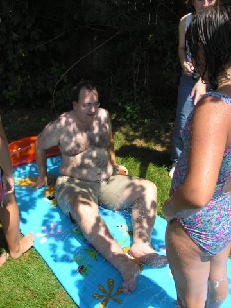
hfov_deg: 40.7
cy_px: 154
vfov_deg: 52.6
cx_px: 116
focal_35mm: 35
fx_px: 311
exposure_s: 1/158
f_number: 5.6
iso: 50
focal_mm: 8.9
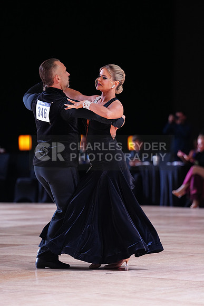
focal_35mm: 160
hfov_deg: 8.6
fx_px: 1359
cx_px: 102
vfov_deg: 12.8
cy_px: 153
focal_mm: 160
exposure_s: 1/500
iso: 2000
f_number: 2.8
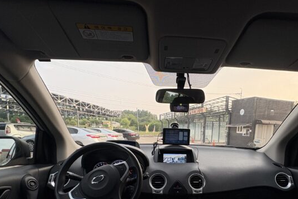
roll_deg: -1.8
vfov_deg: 55.6
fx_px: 174
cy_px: 157
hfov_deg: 80.6
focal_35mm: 21
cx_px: 173
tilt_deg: -8.1
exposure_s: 1/101
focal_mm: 2.22
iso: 40
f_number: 2.2
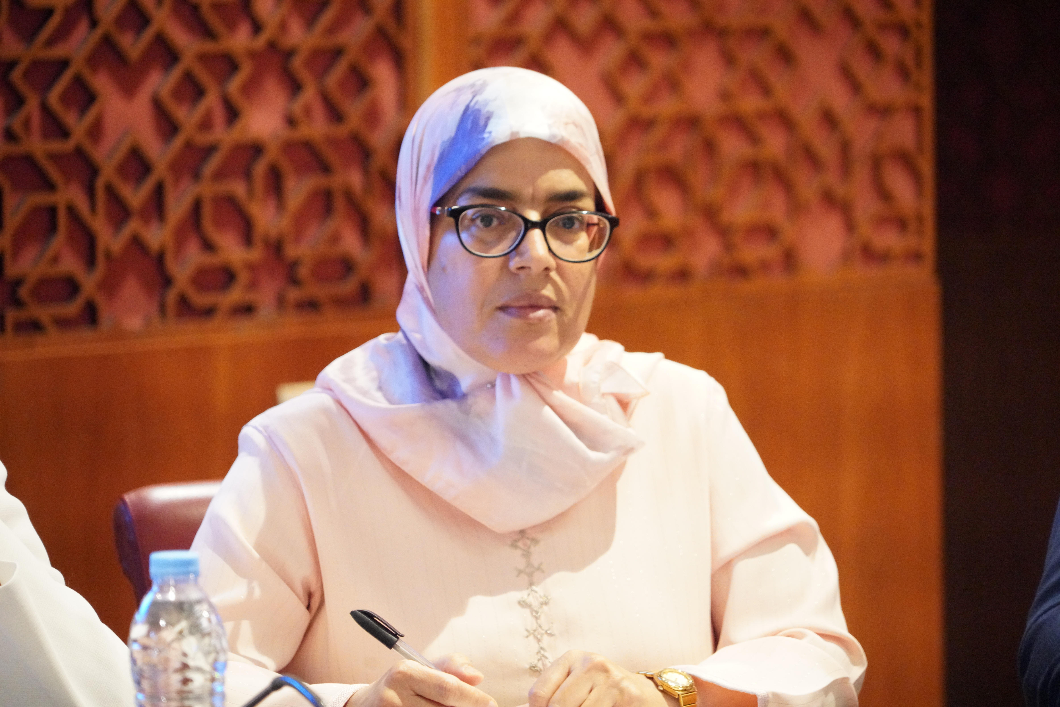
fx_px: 6978
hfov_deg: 8.7
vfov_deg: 5.8
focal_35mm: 237
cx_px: 530
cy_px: 354
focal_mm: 237
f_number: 6.3
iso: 12800
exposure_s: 1/80
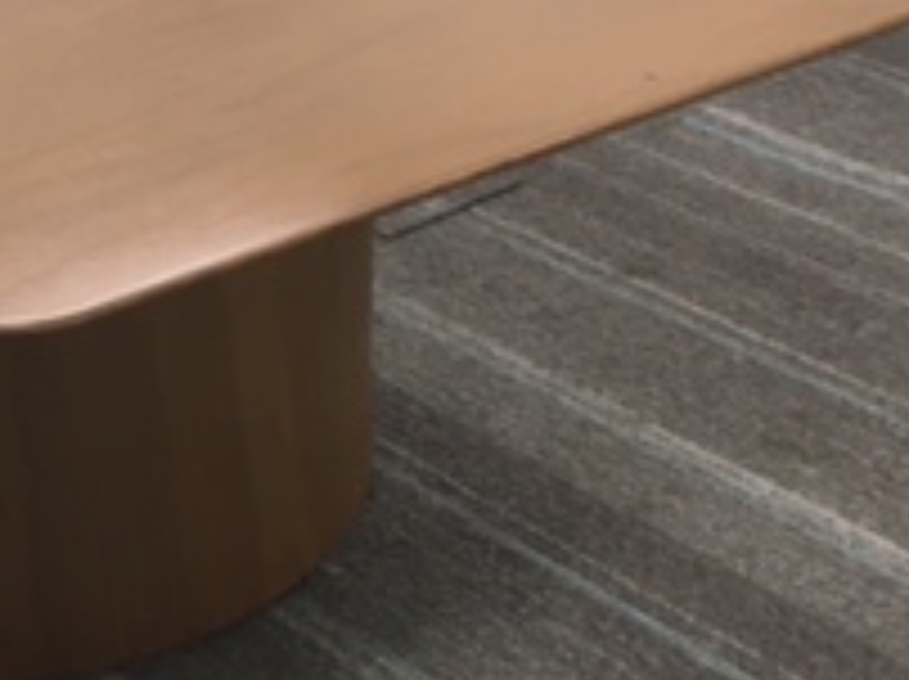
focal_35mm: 92
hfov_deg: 20.0
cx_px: -189
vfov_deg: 15.8
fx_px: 2413
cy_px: 72
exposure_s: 1/30
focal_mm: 4.15
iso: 50
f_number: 2.2
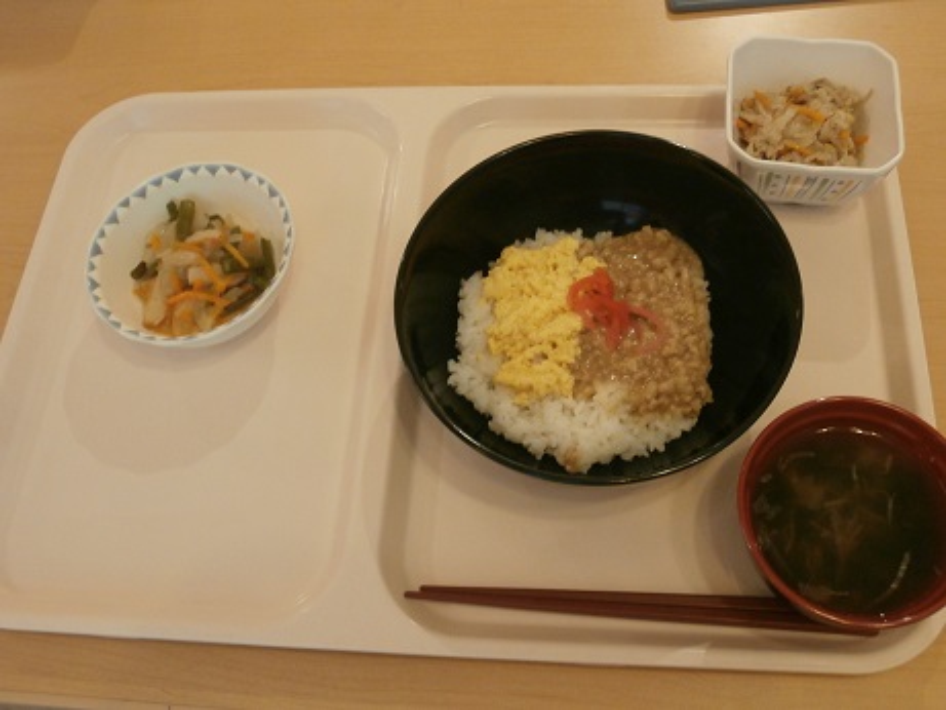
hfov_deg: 49.0
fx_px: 1039
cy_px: 355
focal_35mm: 38
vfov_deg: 37.7
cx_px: 473
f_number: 3.9
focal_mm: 6.67
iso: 400
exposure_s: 1/15
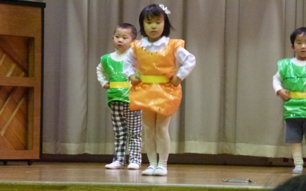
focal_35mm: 151
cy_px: 81
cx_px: 153
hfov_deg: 13.9
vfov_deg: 8.7
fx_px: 1259
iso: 1600
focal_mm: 25.5
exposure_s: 1/30
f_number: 5.3
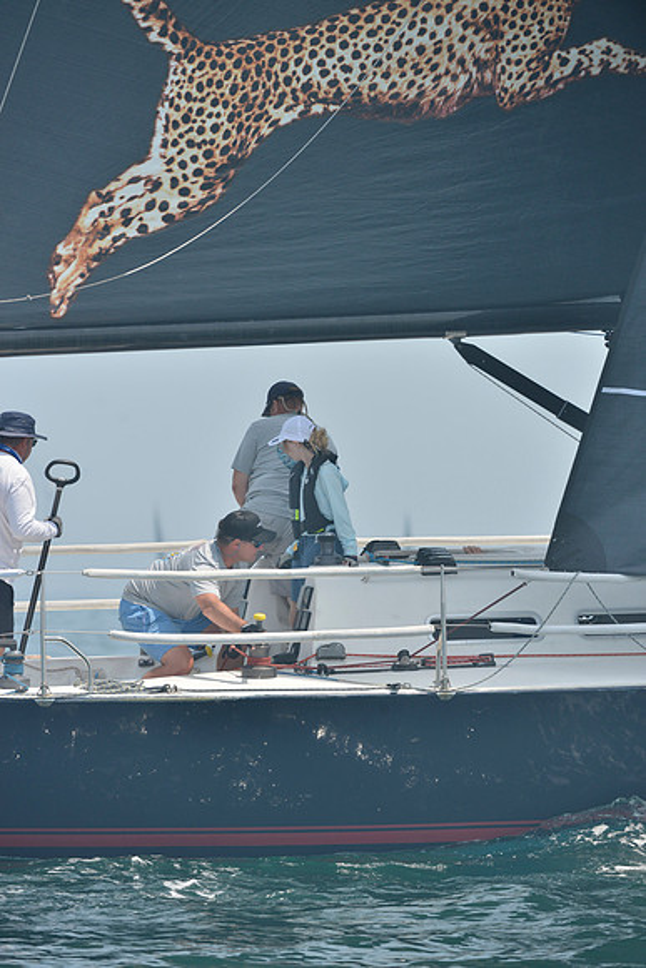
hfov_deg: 5.7
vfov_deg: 8.6
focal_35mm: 240
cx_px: 323
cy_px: 484
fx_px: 6456
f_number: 6.3
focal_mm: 240
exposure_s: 1/1000
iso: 280
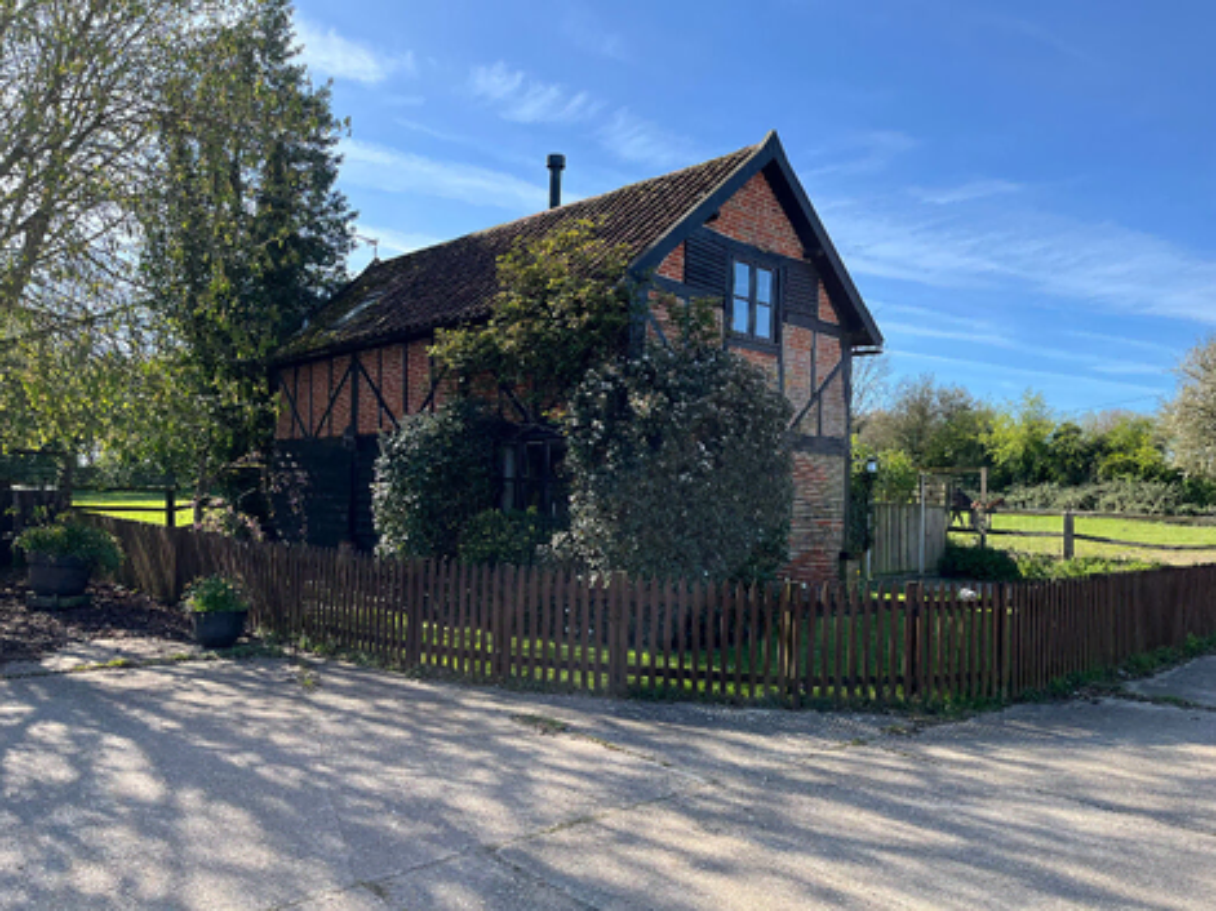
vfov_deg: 53.0
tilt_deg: +0.3
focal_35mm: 26
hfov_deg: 67.3
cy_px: 456
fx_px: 913
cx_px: 608
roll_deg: -1.1
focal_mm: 5.1
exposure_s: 1/1558
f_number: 1.6
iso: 50
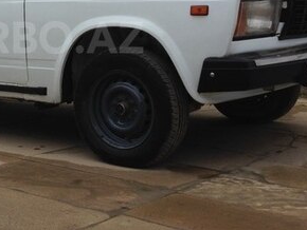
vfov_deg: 19.4
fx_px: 666
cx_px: 35
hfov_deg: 25.2
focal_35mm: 75
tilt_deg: -1.2
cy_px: 37
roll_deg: +0.9
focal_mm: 4.12
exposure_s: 1/1290
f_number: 2.4
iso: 50
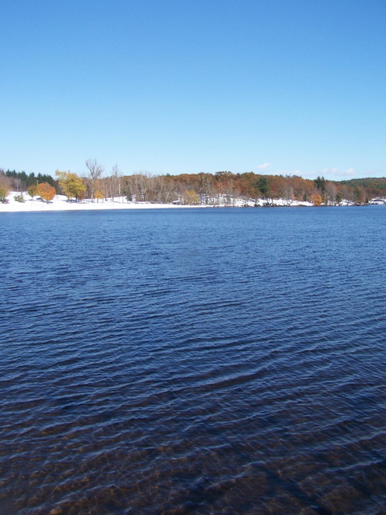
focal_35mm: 38
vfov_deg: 49.0
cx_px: 193
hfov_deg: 37.7
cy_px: 258
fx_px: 565
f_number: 4
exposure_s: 1/800
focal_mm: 6.3
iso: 80
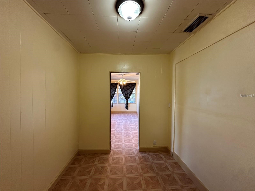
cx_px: 128
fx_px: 103
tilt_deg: +0.1
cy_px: 96
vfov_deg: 85.7
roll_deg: -0.5
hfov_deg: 102.1
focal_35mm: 14
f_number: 2.2
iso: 200
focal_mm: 2.22
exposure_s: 1/60
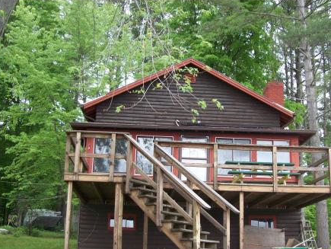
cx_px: 192
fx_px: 459
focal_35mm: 48
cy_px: 164
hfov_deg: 39.5
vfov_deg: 30.1
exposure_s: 1/193
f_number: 2.7
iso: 80
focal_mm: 6
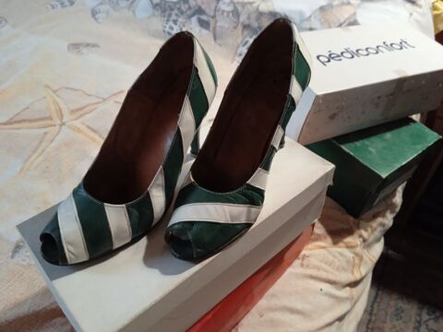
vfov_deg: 49.7
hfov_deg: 63.4
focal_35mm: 28
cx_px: 222
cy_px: 166
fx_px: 358
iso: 1108
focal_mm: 3.43
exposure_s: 1/20
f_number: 2.2
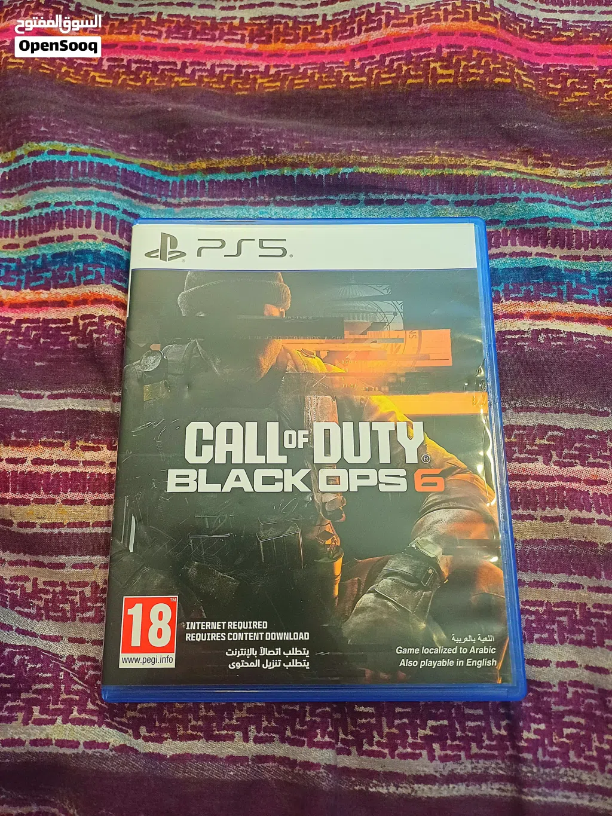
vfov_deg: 69.4
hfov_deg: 54.9
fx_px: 589
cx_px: 306
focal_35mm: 25
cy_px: 408
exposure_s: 1/24
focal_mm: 4.65
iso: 400
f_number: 1.8
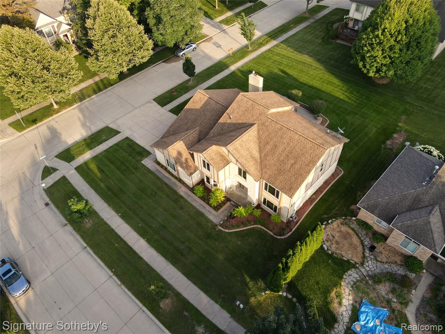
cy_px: 167
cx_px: 222
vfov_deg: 56.8
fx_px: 309
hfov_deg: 71.6
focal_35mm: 24
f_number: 2.8
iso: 100
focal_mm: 4.5
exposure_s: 1/120
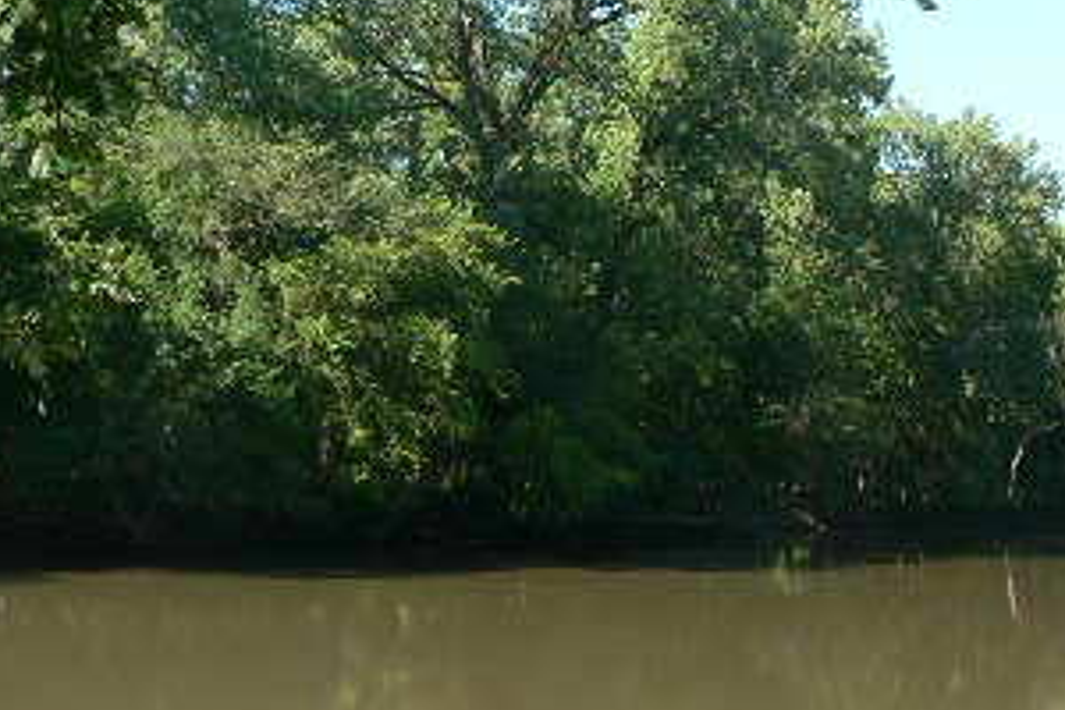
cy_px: 568
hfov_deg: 24.9
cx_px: 866
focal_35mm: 80
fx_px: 2366
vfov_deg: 16.9
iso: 80
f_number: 4
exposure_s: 1/200
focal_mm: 6
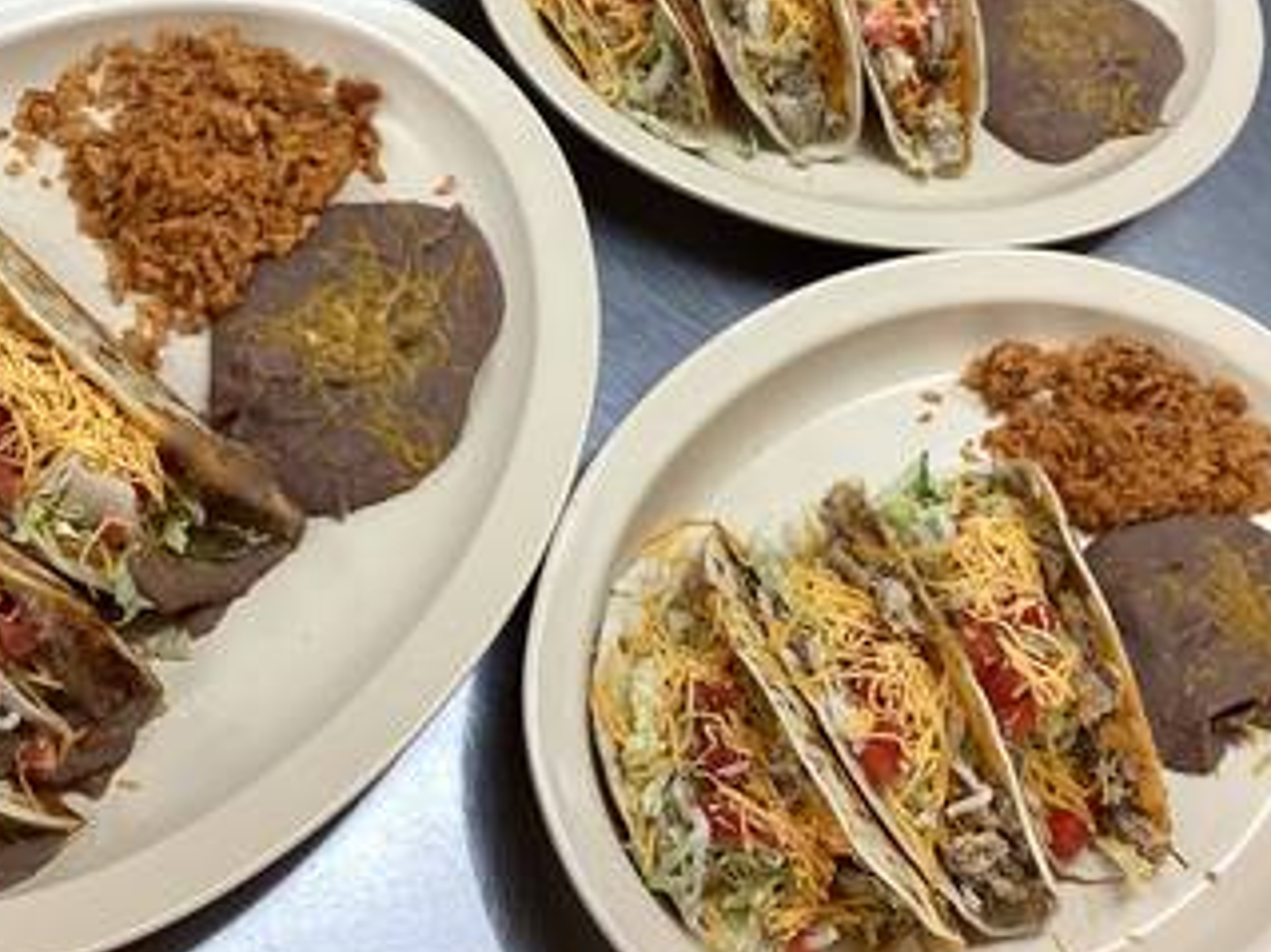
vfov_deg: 25.1
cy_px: 159
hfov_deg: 33.8
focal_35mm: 57
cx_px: 598
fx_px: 2092
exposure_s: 1/60
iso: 50
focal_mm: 3.3
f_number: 2.4
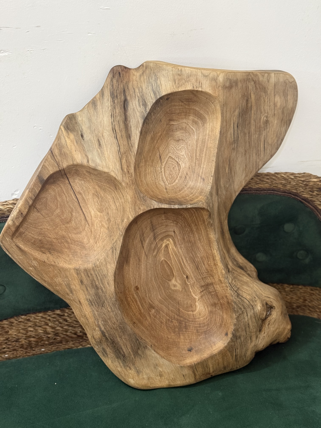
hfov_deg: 30.3
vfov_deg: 39.7
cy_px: 214
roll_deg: -0.1
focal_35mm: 48
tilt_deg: -30.8
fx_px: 593
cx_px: 160
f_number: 1.78
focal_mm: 6.76
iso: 250
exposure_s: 1/33
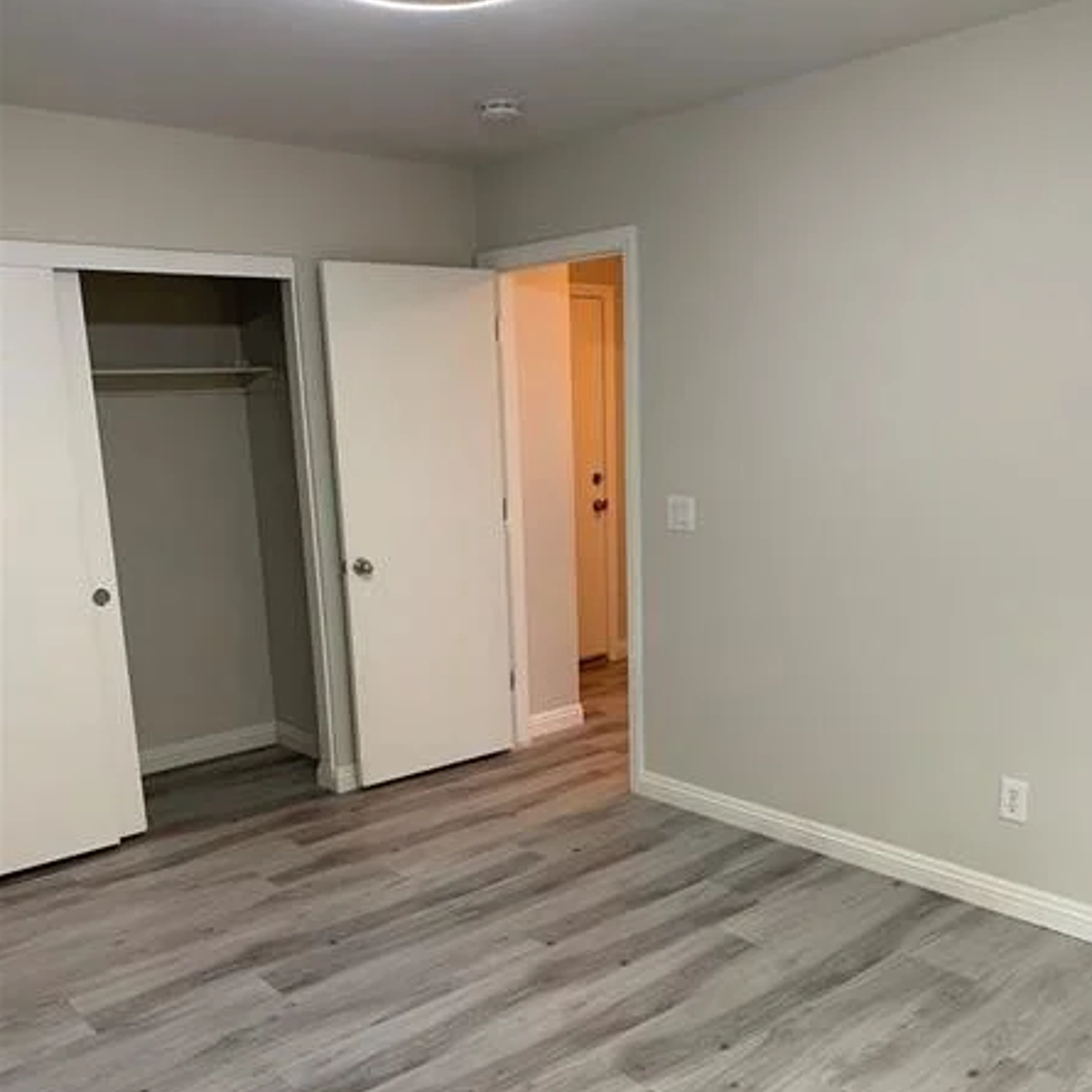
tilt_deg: -12.6
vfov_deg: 52.2
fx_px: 1106
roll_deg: +2.0
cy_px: 645
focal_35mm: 31
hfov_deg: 52.5
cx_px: 550
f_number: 1.8
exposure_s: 1/60
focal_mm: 4.25
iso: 160
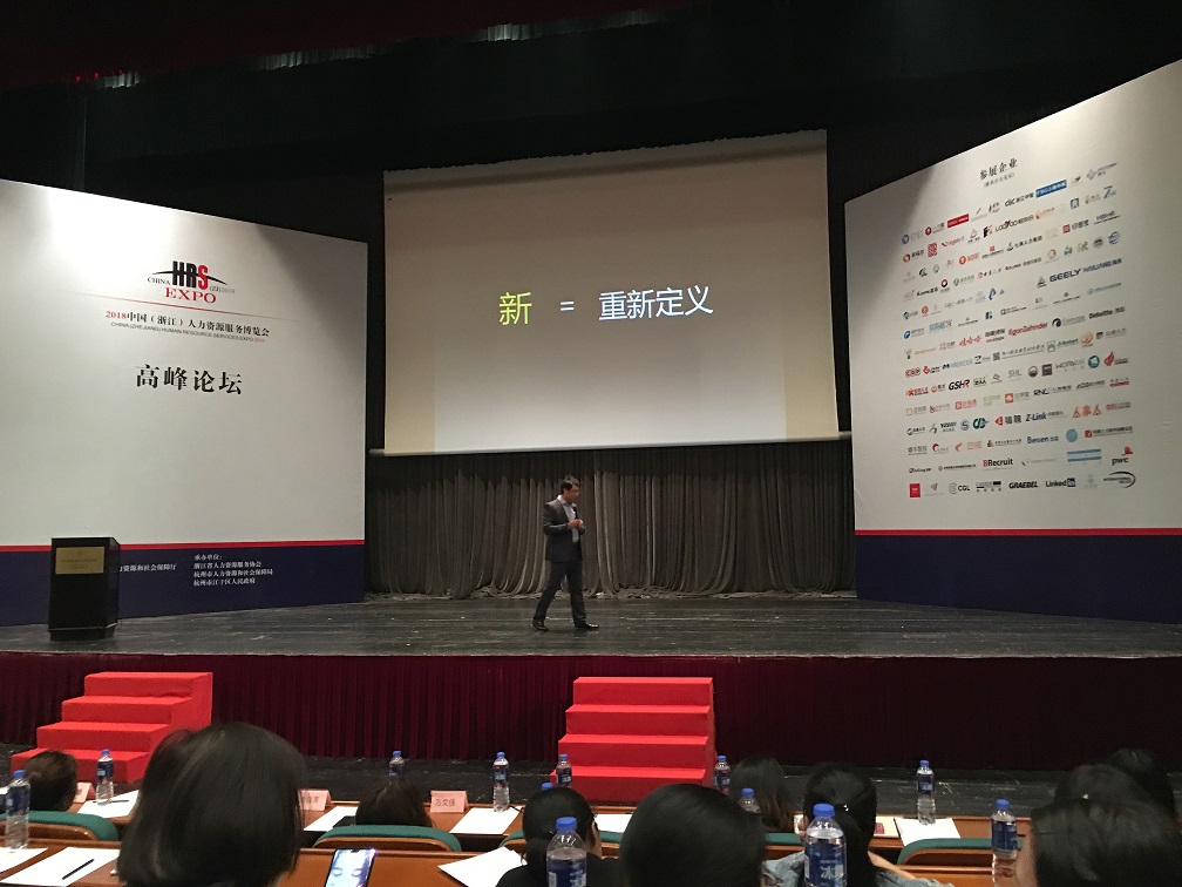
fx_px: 990
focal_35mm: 29
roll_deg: +0.7
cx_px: 591
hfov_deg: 61.7
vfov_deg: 48.2
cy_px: 444
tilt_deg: +5.5
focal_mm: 4.15
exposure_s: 1/8
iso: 125
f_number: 2.2
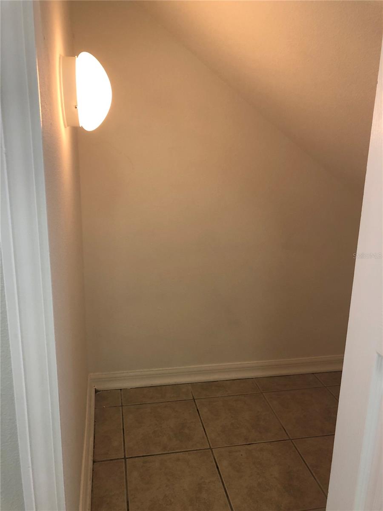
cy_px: 256
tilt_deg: -13.3
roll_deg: -0.5
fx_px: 413
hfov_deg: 49.7
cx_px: 192
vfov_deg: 63.4
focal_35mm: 28
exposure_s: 1/17
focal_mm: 3.99
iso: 40
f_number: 1.8
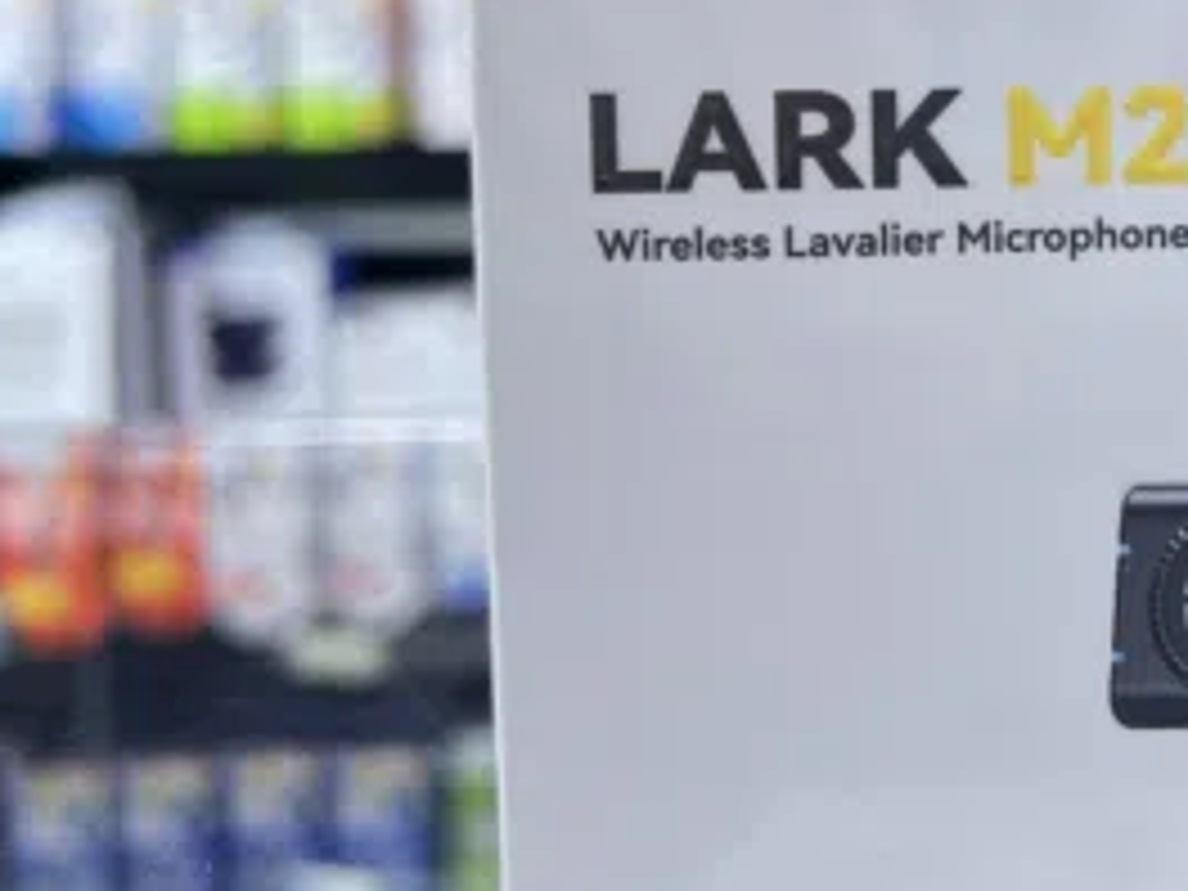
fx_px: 2162
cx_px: 1328
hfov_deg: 27.9
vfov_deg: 22.8
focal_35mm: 63
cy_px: 122
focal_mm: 5.7
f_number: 1.5
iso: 50
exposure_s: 1/100
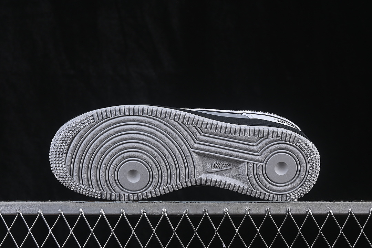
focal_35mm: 75
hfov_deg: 27.0
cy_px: 124
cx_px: 186
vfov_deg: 18.2
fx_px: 775
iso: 160
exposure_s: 1/80
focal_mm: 50
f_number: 8
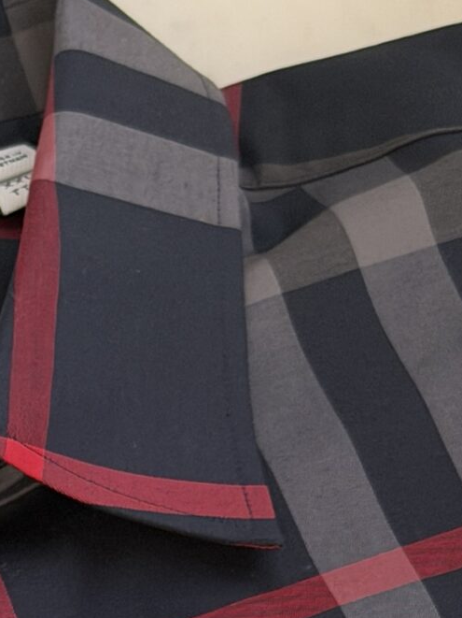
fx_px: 3313
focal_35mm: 186
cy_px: 1092
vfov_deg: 10.1
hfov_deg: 7.7
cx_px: -405
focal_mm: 6.76
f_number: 1.78
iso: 100
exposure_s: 1/121
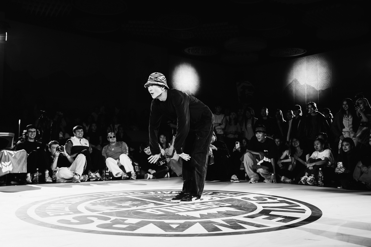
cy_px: 124
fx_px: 386
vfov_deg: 35.6
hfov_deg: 51.4
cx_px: 191
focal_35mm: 37
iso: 3200
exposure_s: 1/800
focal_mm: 35
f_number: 2.8
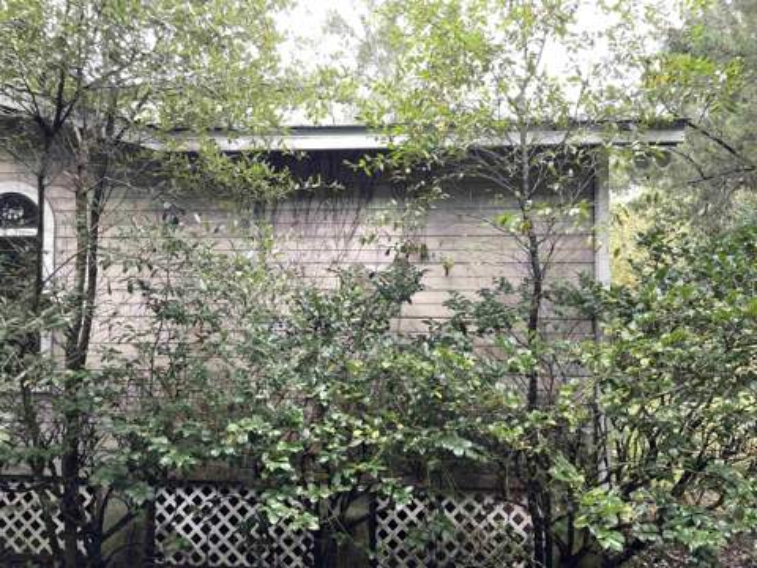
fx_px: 569
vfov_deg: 53.1
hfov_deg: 67.3
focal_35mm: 26
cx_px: 378
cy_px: 284
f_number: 1.6
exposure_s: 1/121
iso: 100
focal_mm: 4.2
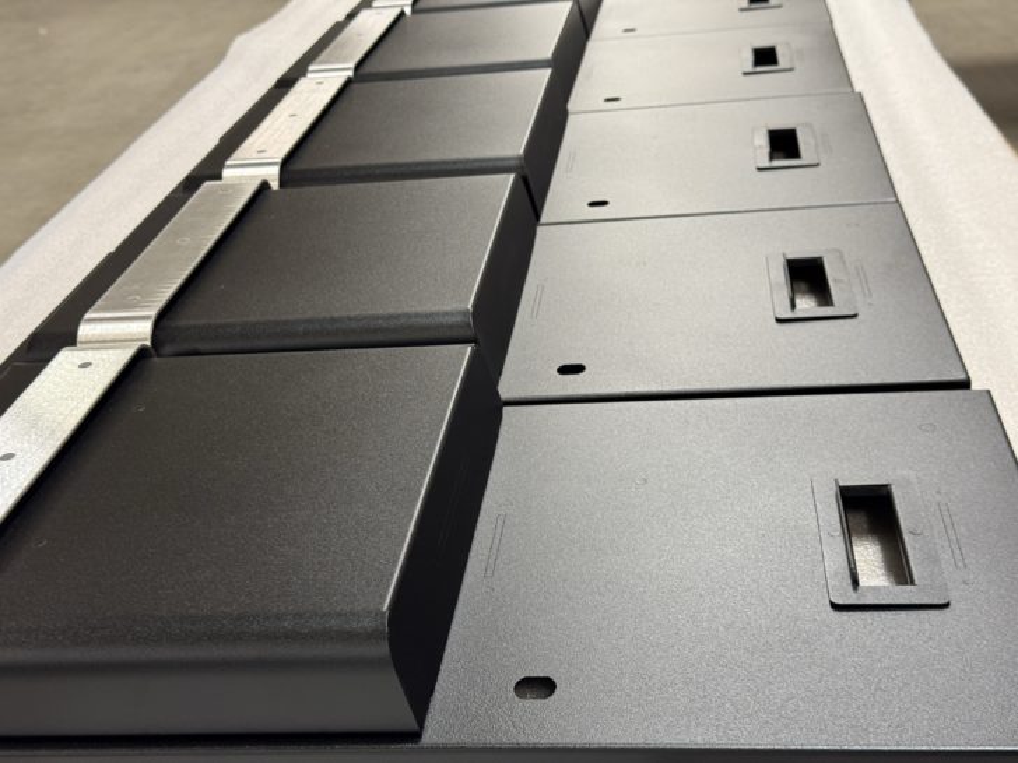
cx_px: 509
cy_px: 382
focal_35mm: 48
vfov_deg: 30.3
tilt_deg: -25.3
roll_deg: +6.3
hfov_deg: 39.7
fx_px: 1412
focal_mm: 6.76
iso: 160
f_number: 1.78
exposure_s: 1/60
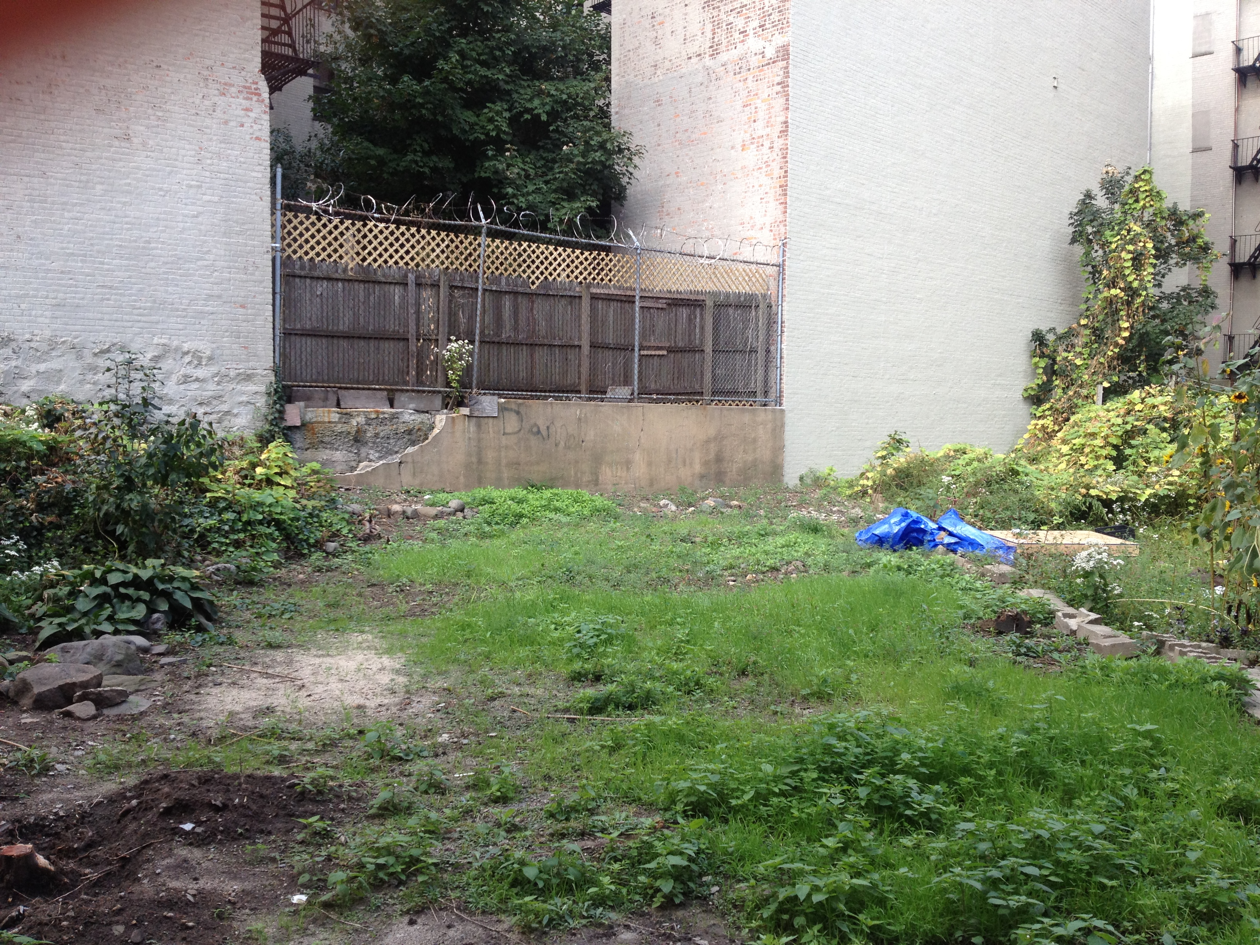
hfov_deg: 52.6
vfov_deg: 40.7
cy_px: 472
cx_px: 630
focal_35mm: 35
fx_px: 1274
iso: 64
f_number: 2.4
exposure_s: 1/237
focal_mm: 4.28
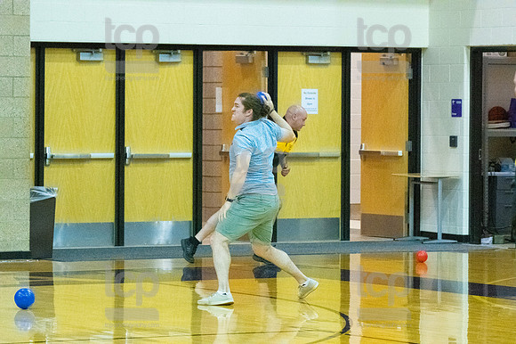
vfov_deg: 6.8
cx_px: 258
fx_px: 2894
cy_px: 172
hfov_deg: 10.2
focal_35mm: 202
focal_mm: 135
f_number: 4.5
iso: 10000
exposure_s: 1/800
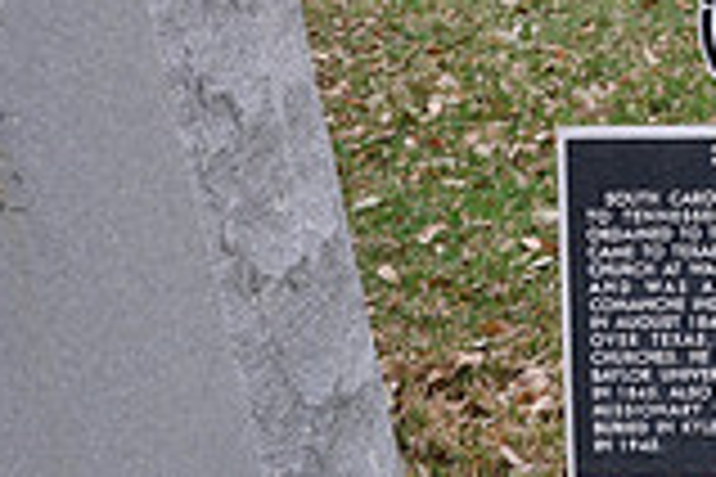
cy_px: 137
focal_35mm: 131
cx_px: 1279
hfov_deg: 14.0
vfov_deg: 10.5
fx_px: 2605
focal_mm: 24
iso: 250
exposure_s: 1/125
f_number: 5.6
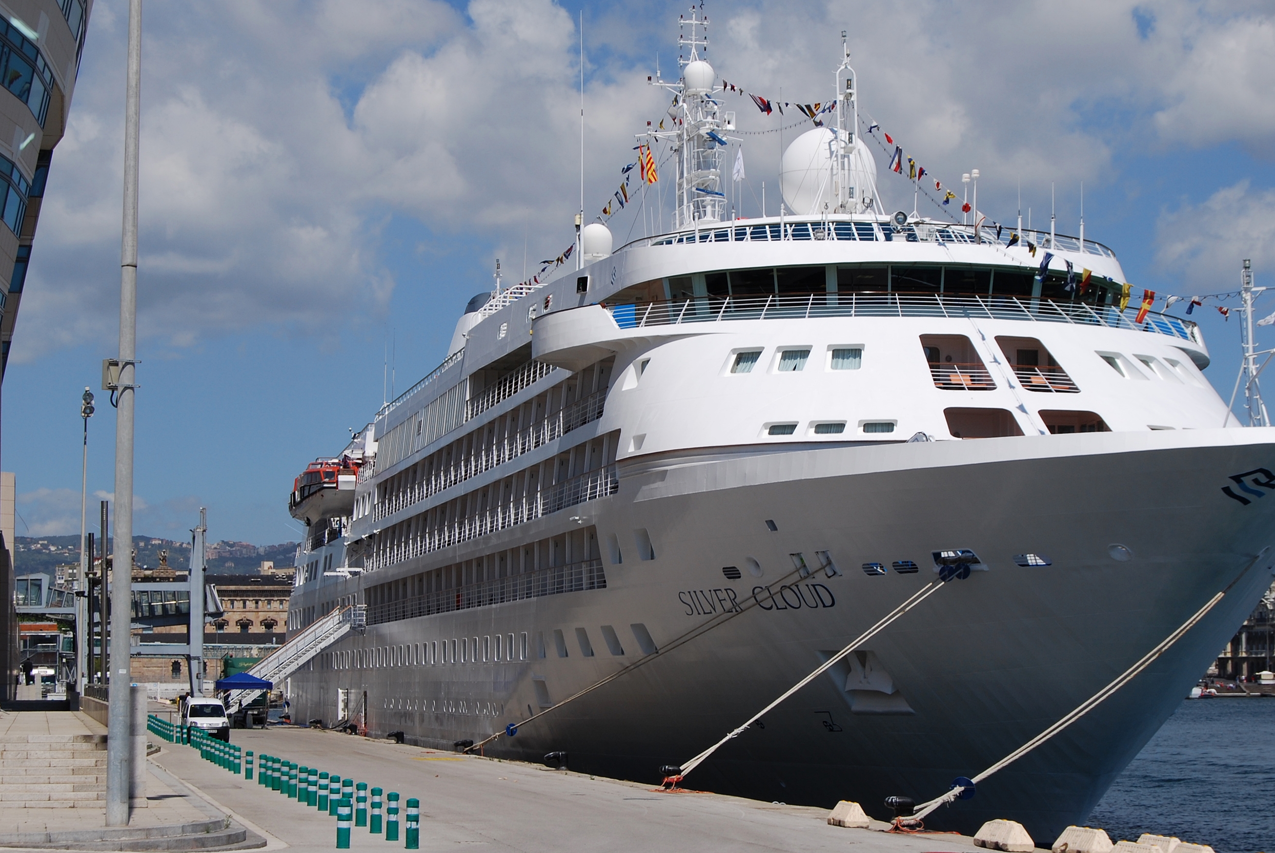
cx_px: 669
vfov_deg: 18.0
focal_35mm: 76
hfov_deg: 26.6
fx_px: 2695
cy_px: 412
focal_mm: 42
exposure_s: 1/400
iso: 100
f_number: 10
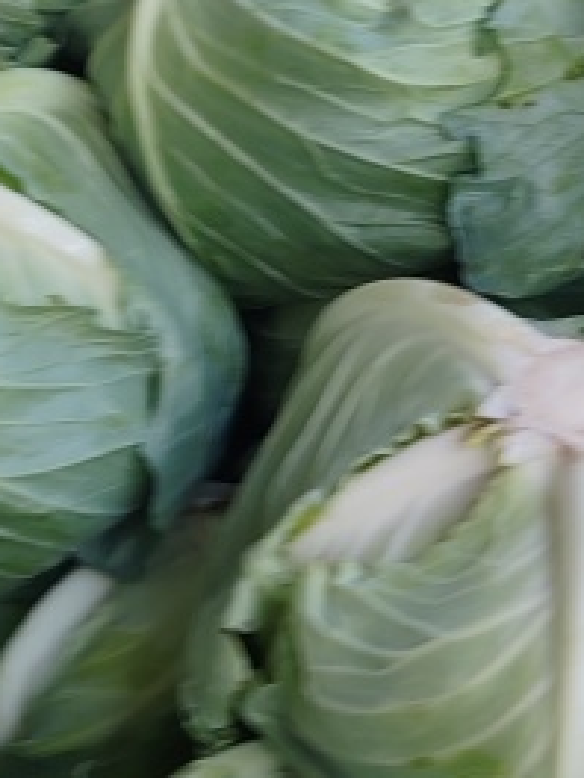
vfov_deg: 18.0
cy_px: 464
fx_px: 2452
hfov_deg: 12.9
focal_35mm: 109
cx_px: 882
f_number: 1.9
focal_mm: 6.12
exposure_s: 1/100
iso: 80
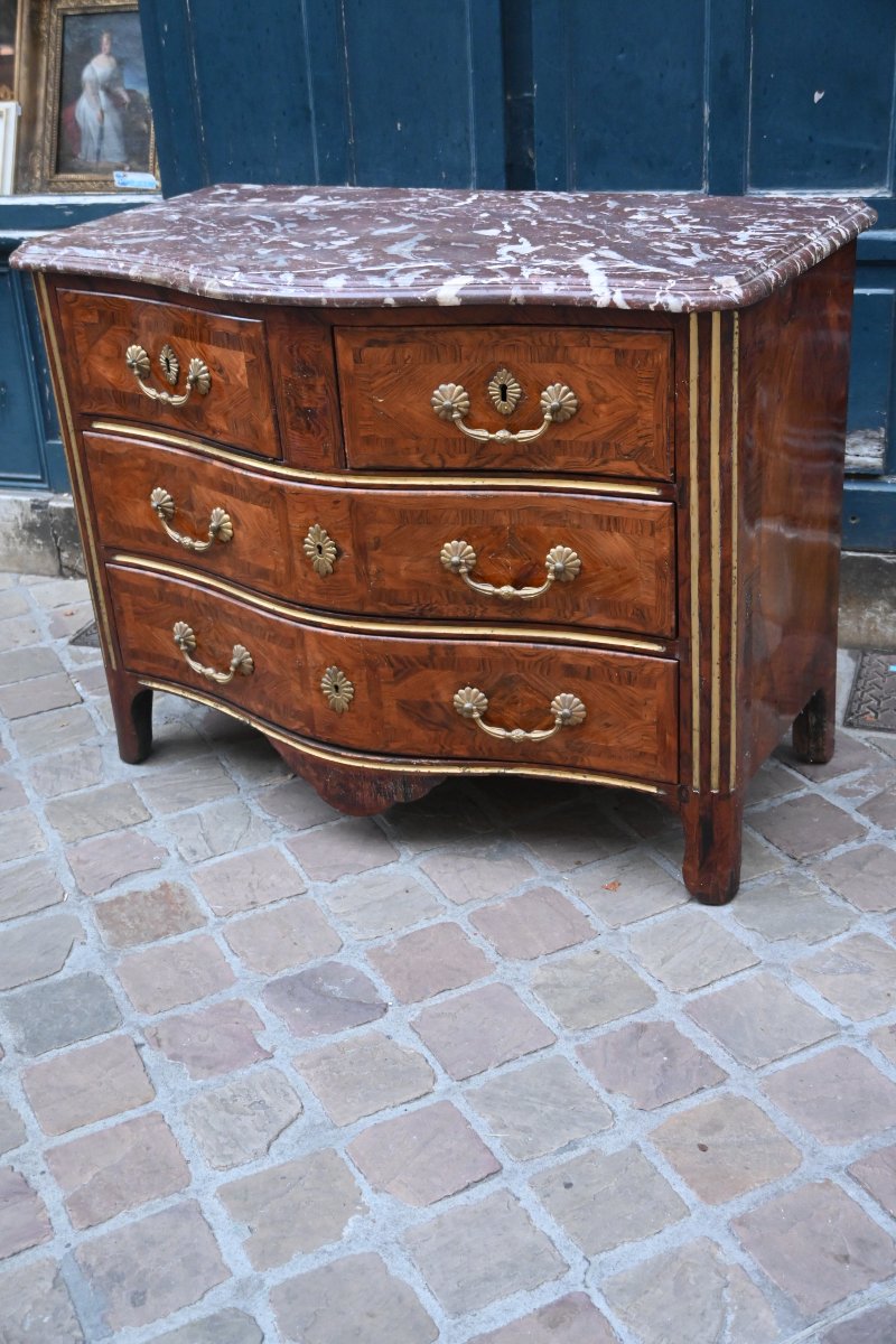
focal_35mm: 40
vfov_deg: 48.7
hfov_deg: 33.6
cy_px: 672
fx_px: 1484
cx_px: 448
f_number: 3.8
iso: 2200
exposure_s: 1/125
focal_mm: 26.5
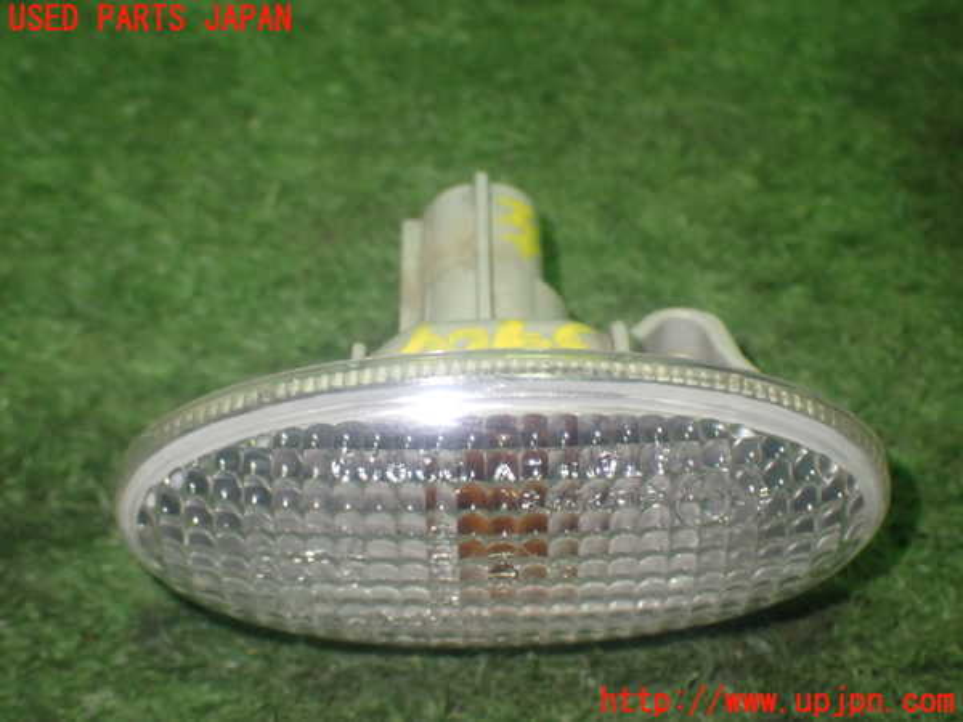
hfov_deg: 35.5
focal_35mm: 54
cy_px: 361
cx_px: 482
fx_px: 1502
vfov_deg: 27.0
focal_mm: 9.65
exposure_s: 1/50
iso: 640
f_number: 3.3
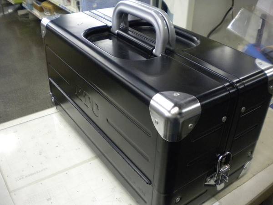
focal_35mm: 35
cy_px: 102
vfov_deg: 40.7
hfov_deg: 52.6
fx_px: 276
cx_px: 136
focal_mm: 6.3
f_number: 3.1
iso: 473
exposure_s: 1/66.1
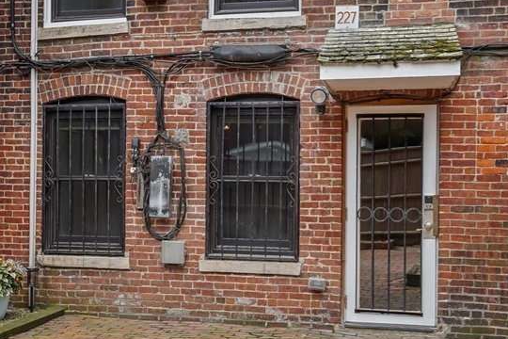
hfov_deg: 36.1
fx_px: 776
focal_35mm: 55
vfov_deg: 24.6
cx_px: 210
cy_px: 197
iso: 100
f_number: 8
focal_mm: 29
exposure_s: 1/40
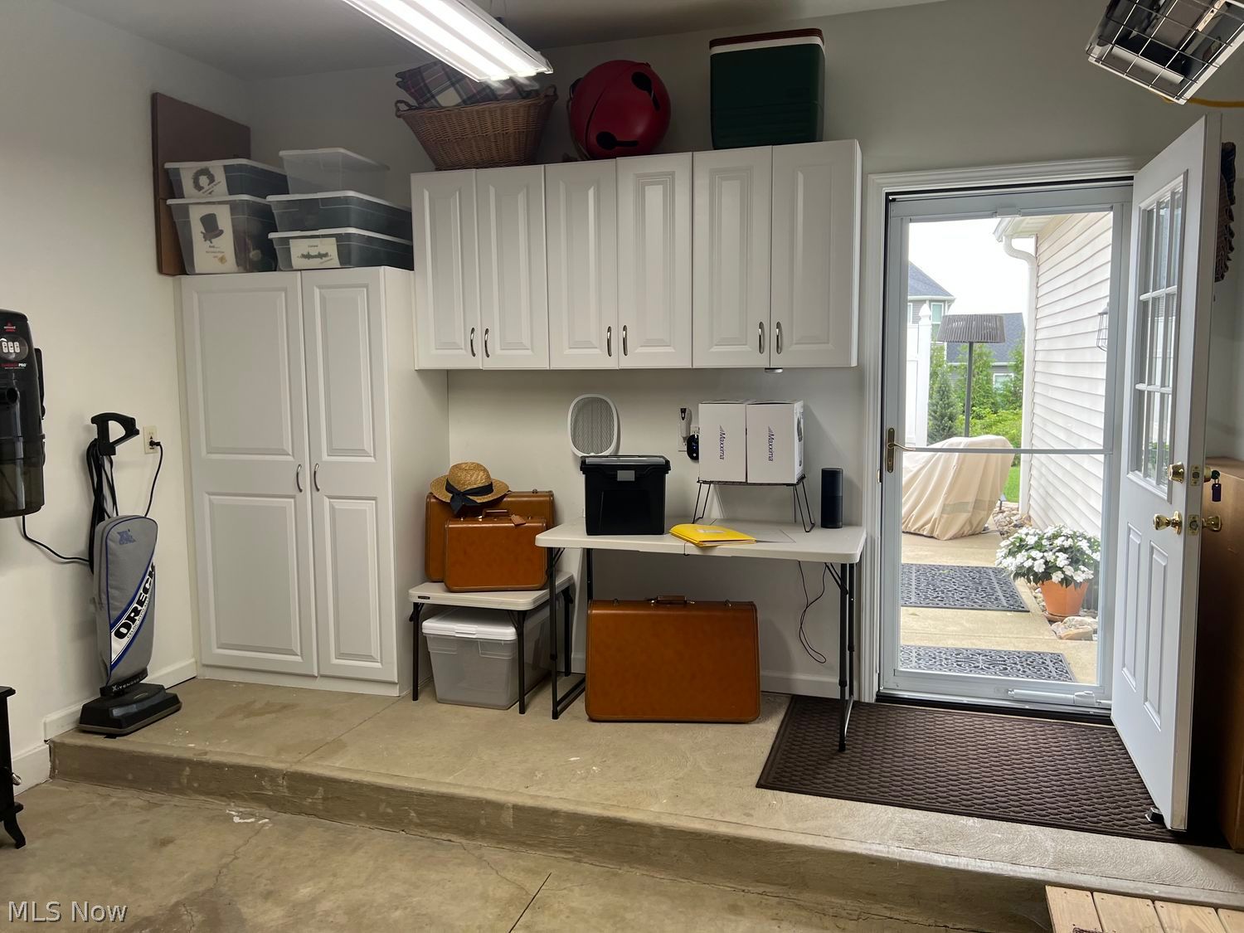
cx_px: 622
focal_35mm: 26
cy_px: 466
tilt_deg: -6.3
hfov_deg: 67.3
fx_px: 934
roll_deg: +1.0
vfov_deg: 53.1
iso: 64
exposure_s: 1/122
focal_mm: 5.7
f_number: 1.5
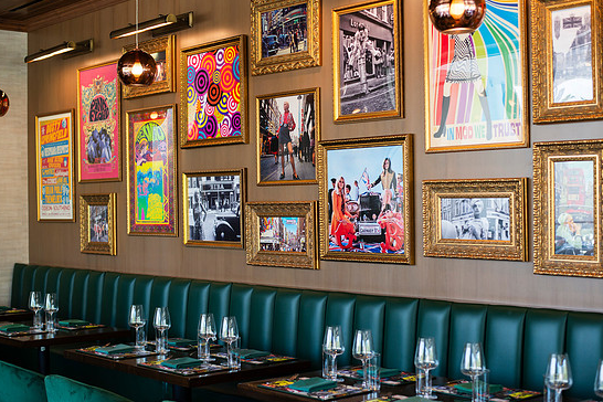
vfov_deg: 25.1
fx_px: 904
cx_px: 315
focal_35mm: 54
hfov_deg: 36.9
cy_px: 200
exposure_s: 1/200
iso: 320
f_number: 2.8
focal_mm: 50
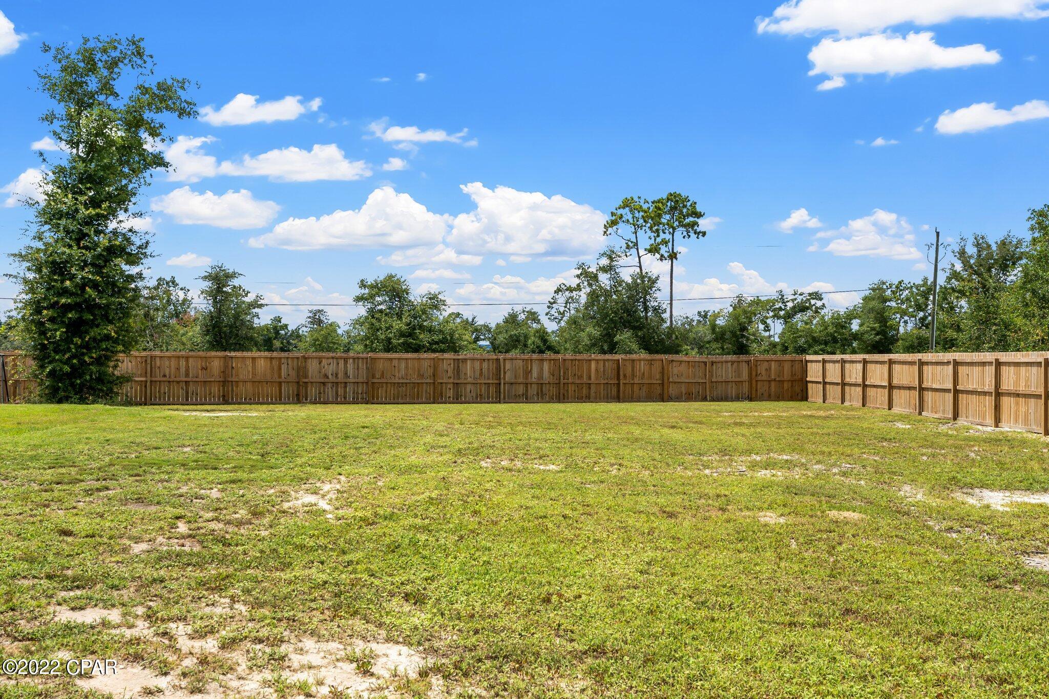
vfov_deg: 36.9
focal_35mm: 36
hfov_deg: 53.1
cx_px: 524
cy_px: 350
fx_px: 1049
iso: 125
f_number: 9
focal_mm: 24
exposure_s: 1/125
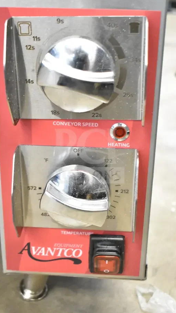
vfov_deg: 38.5
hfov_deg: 22.2
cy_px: 156
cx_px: 85
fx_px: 448
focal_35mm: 54
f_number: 4.5
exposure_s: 1/50
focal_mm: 34
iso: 10000
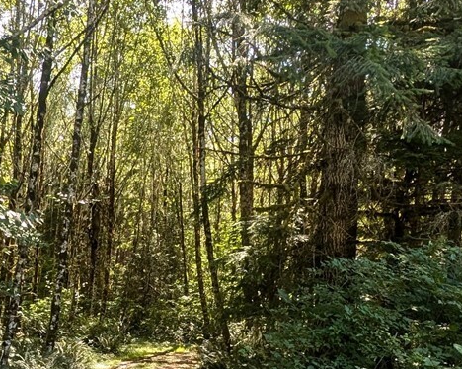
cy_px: 389
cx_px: 78
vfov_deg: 33.3
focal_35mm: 40
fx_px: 547
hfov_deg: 43.2
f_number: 1.95
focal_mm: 2.23
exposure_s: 1/258
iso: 146
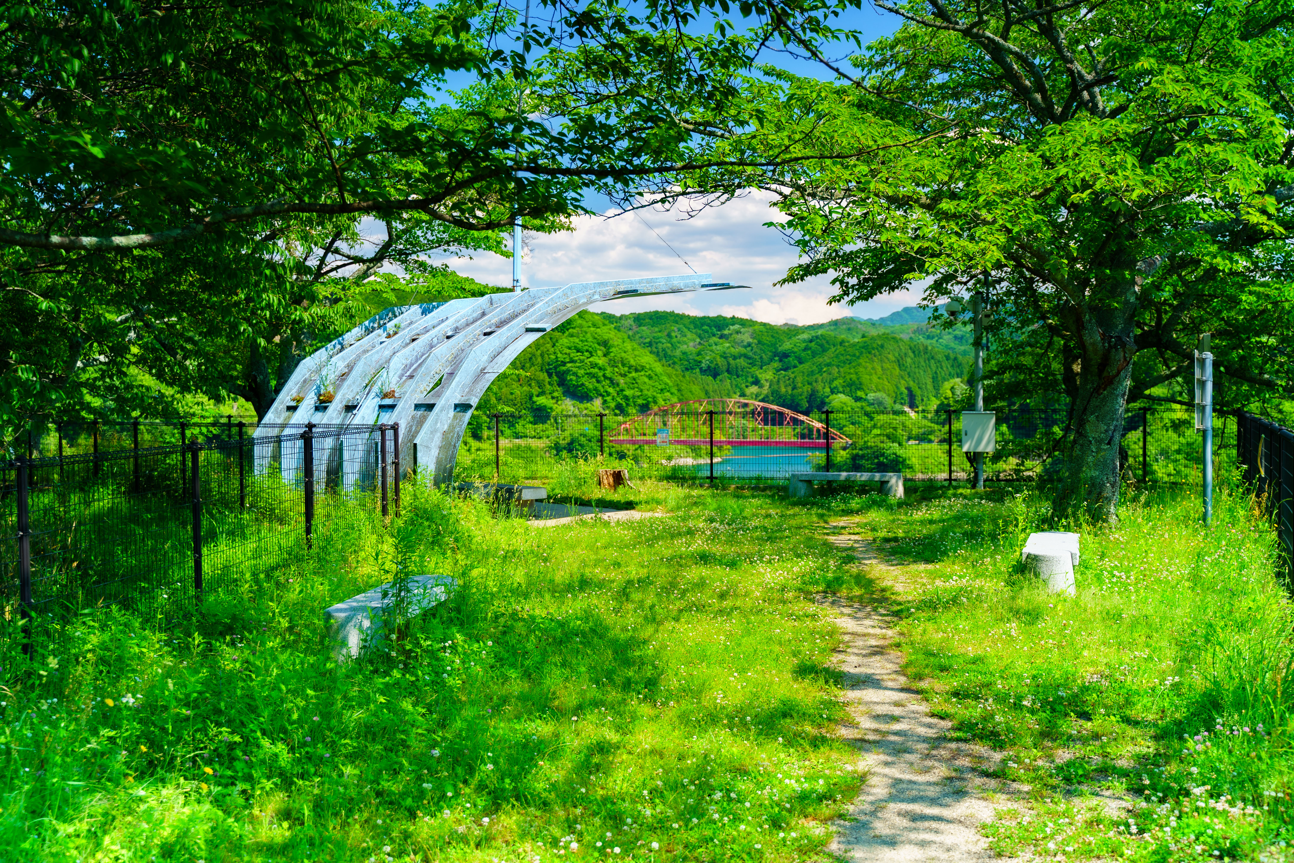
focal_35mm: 36
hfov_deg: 53.1
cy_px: 432
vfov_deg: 36.9
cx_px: 647
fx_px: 1294
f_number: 3.2
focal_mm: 36
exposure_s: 1/80
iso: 100
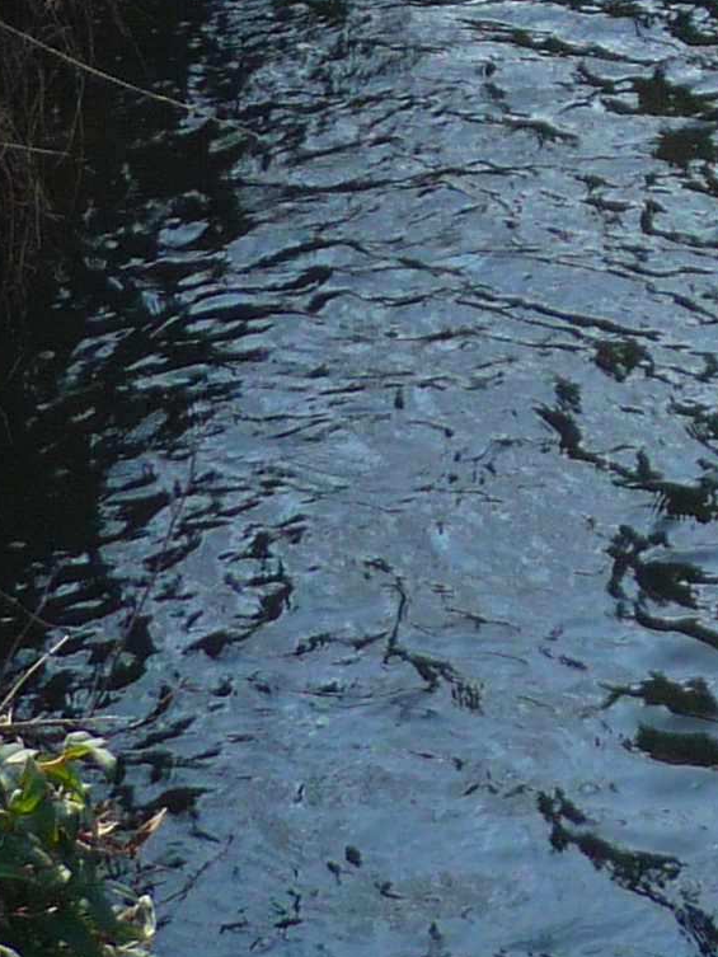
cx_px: 1437
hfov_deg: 9.7
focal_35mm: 143
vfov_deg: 12.8
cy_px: -624
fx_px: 3954
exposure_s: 1/400
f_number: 2.8
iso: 100
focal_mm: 5.5
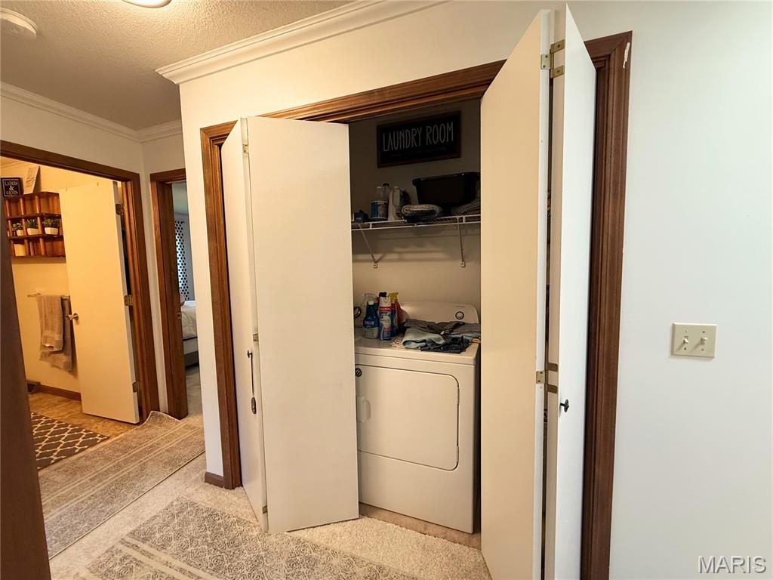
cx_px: 386
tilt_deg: -4.8
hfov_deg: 102.1
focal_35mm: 14
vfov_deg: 85.7
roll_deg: +0.6
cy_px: 290
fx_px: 313
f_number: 2.2
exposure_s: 1/60
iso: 200
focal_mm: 2.22
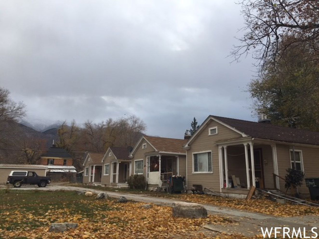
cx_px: 160
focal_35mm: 29
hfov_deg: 61.7
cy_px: 120
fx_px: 267
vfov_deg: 48.2
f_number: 2.2
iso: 25
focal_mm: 4.15
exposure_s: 1/557
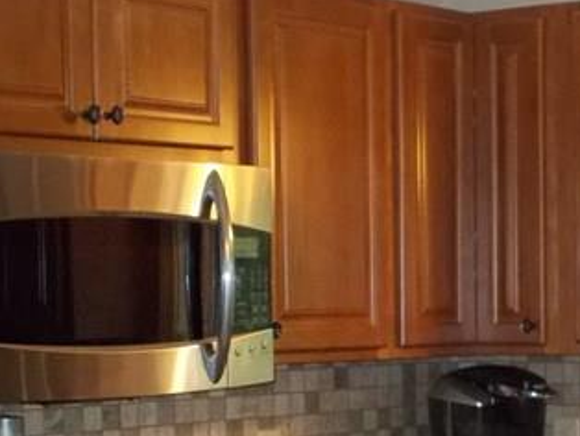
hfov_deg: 15.2
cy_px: 349
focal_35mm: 127
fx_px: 2130
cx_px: 576
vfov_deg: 11.6
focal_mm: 6.9
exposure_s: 1/30
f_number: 3.9
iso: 360
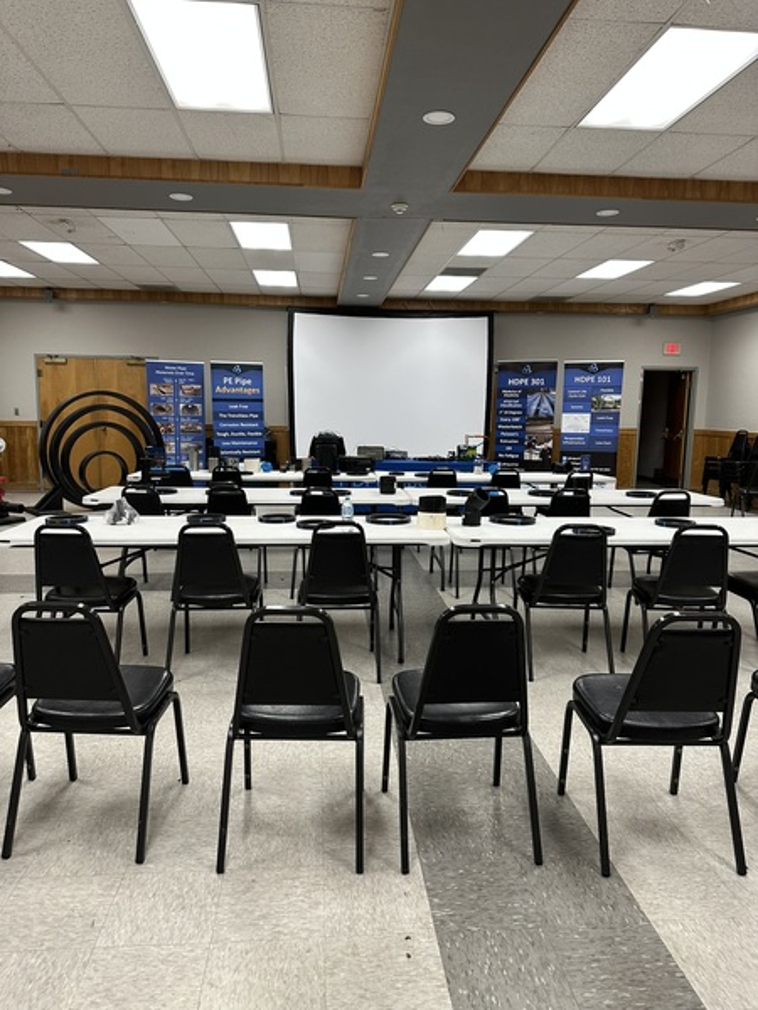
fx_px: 701
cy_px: 505
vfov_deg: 71.6
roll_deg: -1.4
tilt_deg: -7.0
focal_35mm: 24
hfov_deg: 56.8
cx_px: 379
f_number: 1.78
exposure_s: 1/60
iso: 160
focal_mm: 6.86
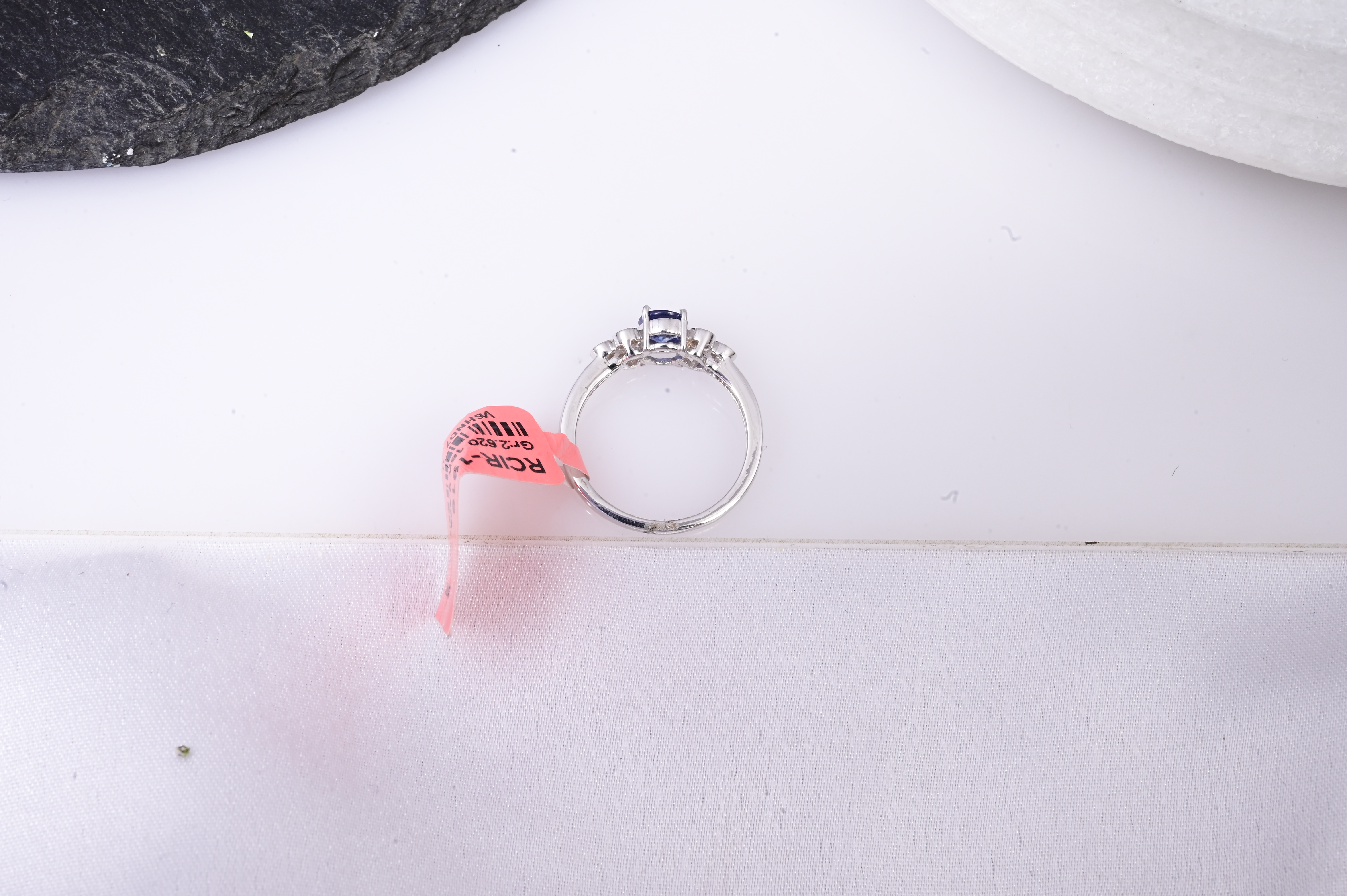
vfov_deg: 19.4
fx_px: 2617
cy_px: 448
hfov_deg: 28.9
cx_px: 674
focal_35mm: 70
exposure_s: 1/100
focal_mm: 70
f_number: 22
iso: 640
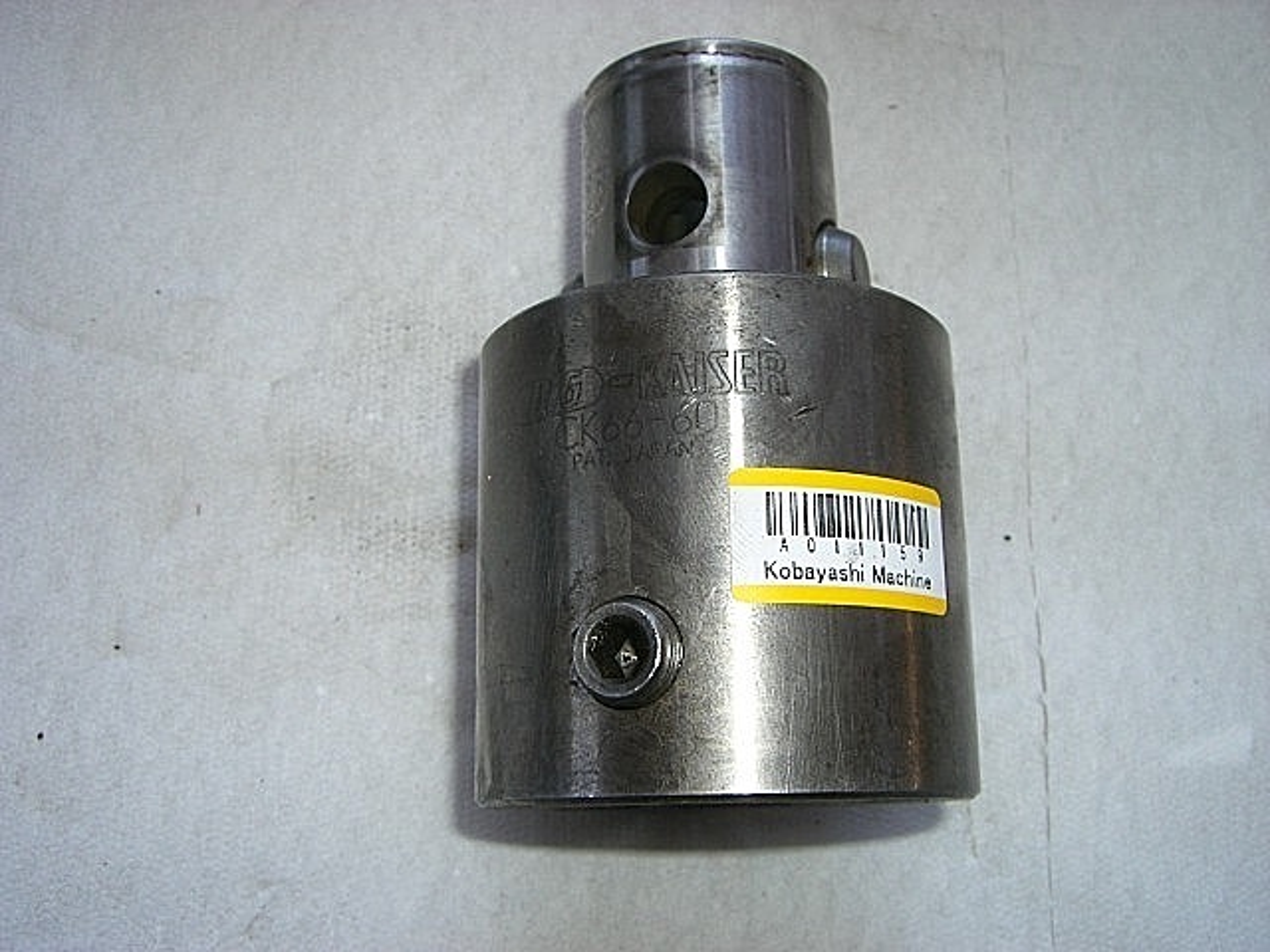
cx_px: 635
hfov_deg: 49.0
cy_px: 476
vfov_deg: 37.7
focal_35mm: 38
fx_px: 1394
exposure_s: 1/100
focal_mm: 6.2
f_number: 4.3
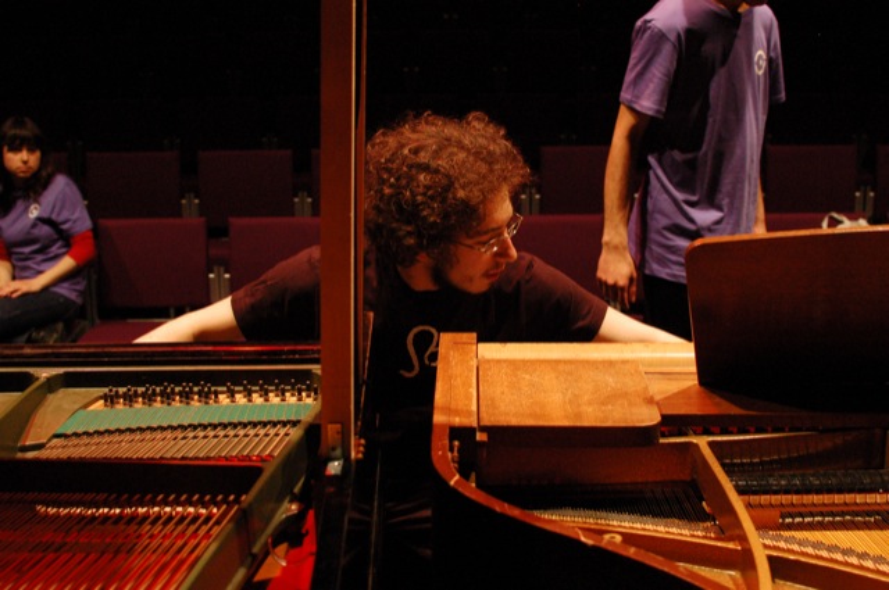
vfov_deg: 25.7
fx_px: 1295
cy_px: 295
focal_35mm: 52
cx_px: 444
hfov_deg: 37.9
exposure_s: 1/80
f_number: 5
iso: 1600
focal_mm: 35
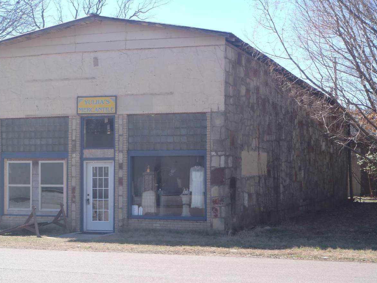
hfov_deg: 31.2
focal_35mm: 62
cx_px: 175
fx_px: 675
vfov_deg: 23.7
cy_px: 151
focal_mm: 10.34
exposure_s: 1/160
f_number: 5.6
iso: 80
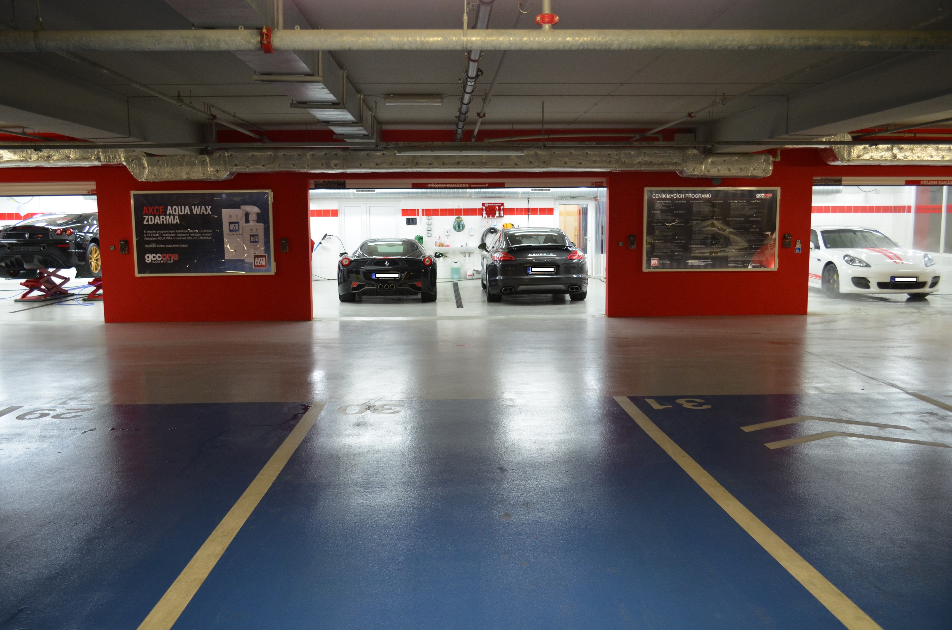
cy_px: 315
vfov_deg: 43.4
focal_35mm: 30
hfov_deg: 62.0
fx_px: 792
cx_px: 476
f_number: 4
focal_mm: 20
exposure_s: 1/60
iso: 640
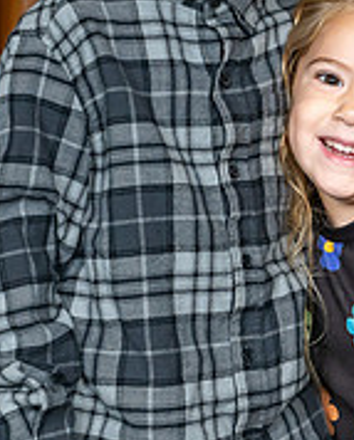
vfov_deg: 10.8
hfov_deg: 8.7
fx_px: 2325
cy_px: 119
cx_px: 361
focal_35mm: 178
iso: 400
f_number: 7.1
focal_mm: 45
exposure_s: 1/200
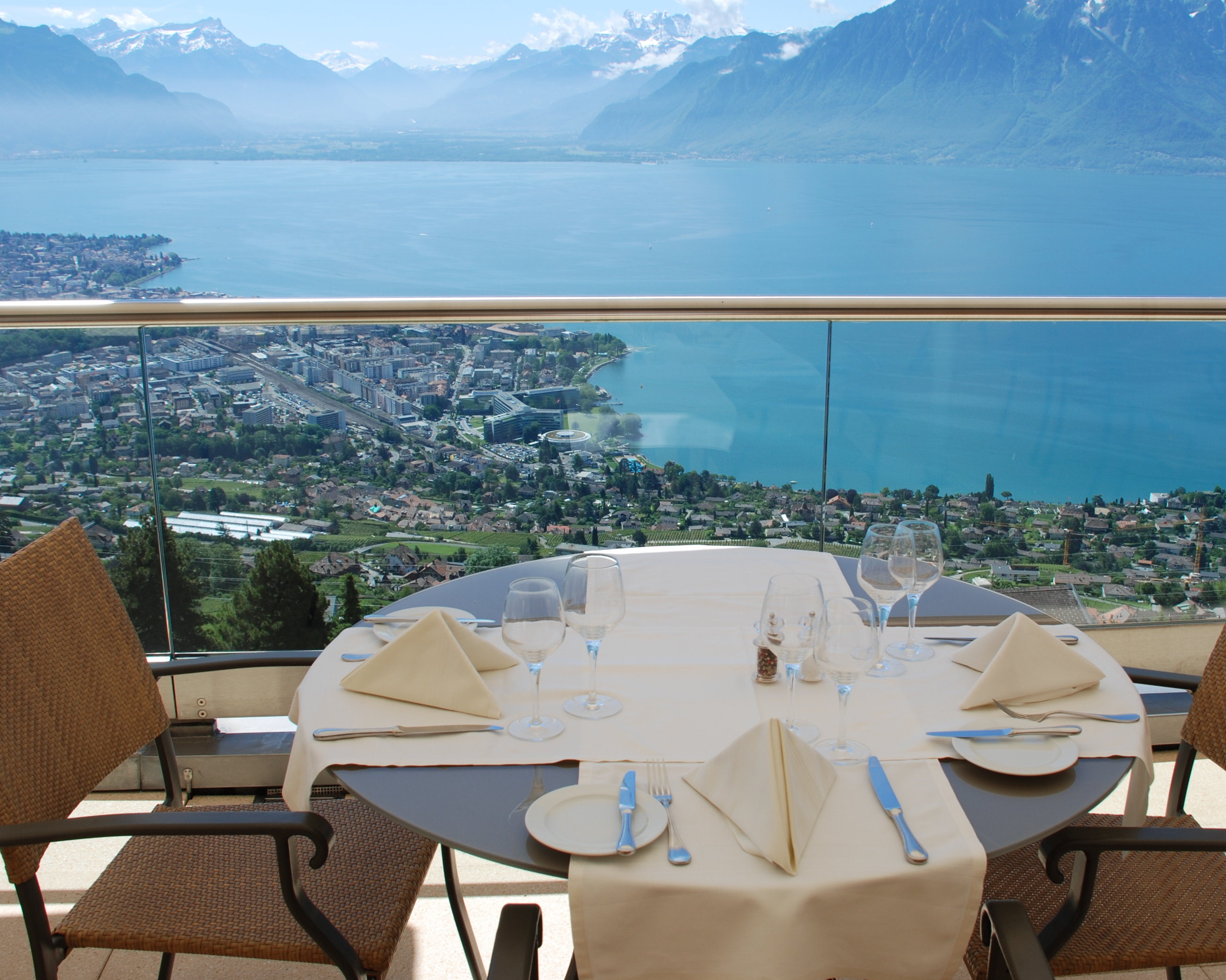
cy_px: 471
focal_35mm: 39
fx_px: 1415
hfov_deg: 46.7
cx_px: 702
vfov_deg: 38.2
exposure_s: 1/200
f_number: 8
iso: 100
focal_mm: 20
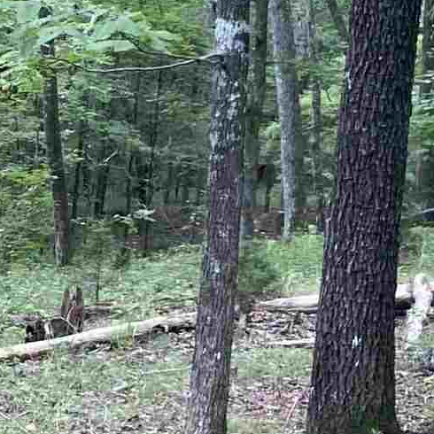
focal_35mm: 144
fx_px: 2043
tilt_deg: -10.0
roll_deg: -2.0
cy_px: 164
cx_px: -371
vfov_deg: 12.1
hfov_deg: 11.2
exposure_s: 1/121
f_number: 1.8
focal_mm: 4.25
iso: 125
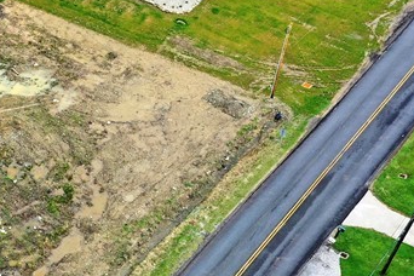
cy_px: 133
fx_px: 1023
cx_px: -92
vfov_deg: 15.4
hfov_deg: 21.2
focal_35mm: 89
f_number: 5
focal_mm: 10.26
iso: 100
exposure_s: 1/200
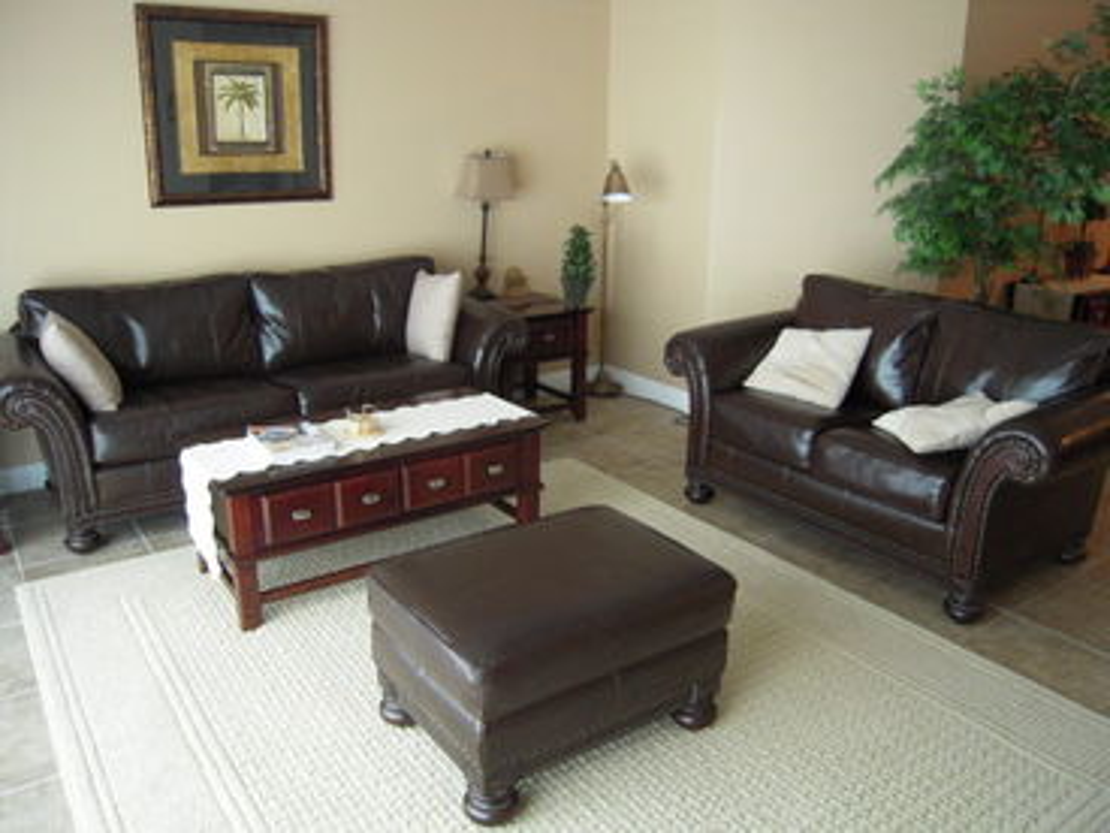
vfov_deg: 49.7
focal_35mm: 28
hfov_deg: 63.4
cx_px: 555
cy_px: 416
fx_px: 898
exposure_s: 1/25
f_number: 2.7
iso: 400
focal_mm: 5
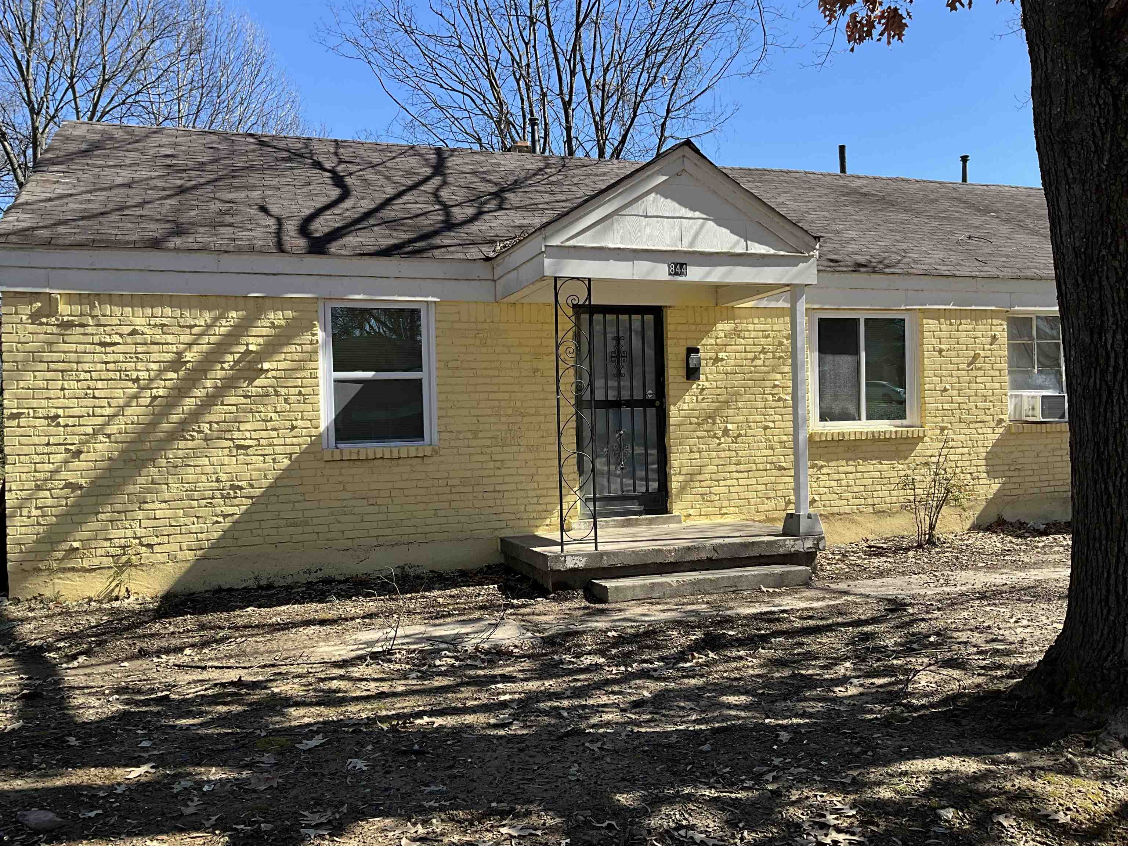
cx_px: 564
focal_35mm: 29
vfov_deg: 48.2
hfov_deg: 61.7
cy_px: 423
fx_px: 945
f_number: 1.8
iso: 25
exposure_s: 1/1076
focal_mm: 3
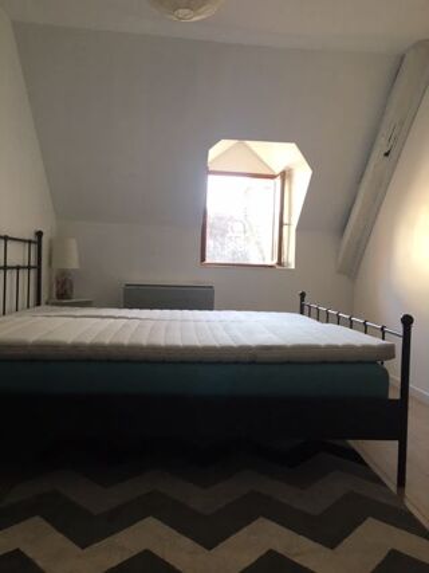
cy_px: 286
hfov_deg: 48.2
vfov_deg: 61.7
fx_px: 479
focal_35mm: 29
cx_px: 214
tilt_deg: -2.0
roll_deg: -2.9
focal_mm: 4.15
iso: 32
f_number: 2.2
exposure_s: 1/33
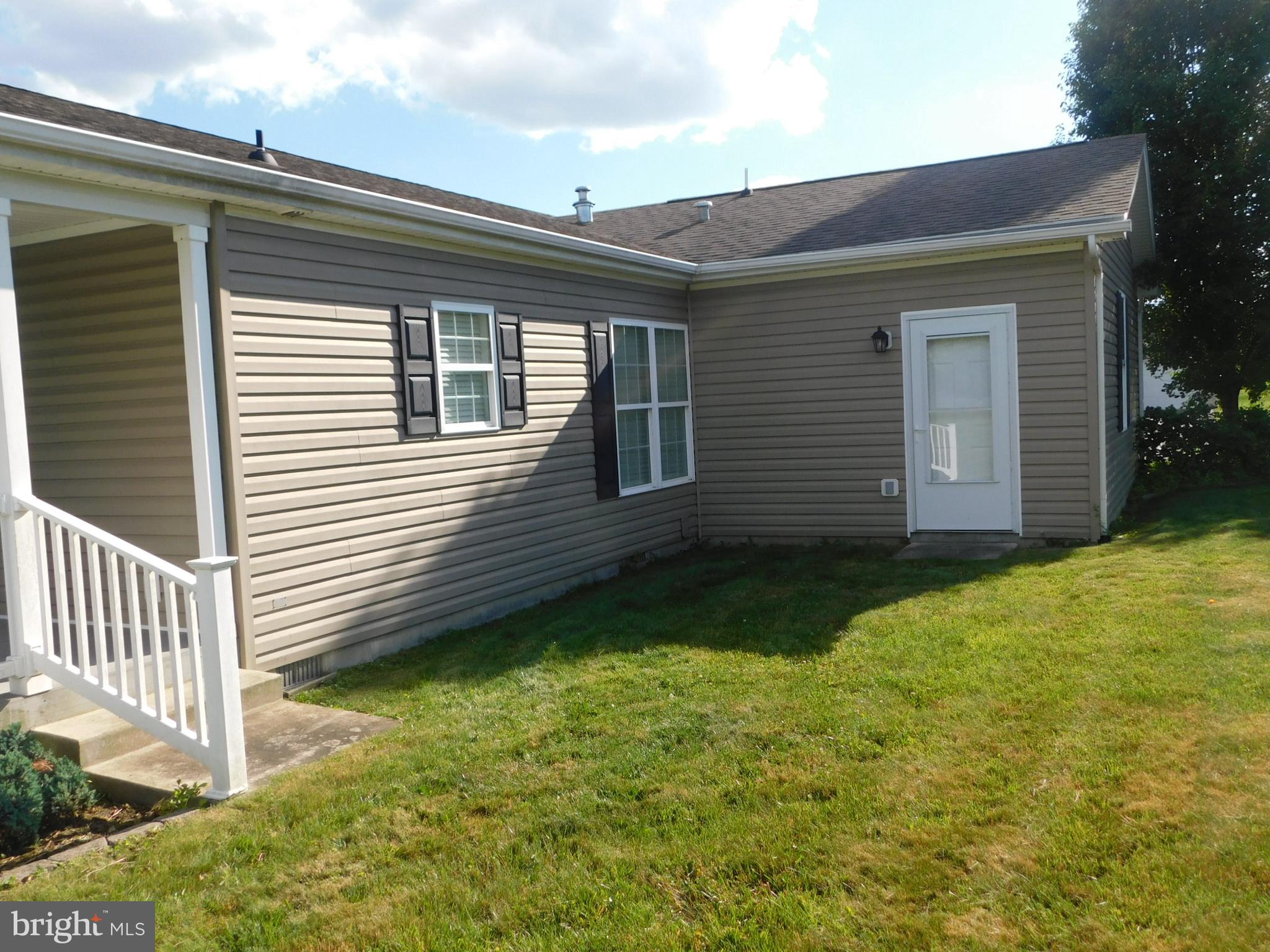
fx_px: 1101
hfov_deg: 60.0
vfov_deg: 46.8
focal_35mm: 30
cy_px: 476
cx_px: 635
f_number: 3.2
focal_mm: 5.3
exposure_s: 1/800
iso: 125
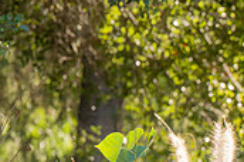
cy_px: 199
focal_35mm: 478
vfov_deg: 2.9
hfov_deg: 4.3
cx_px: 437
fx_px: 3234
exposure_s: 1/200
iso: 200
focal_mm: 110
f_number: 5.6
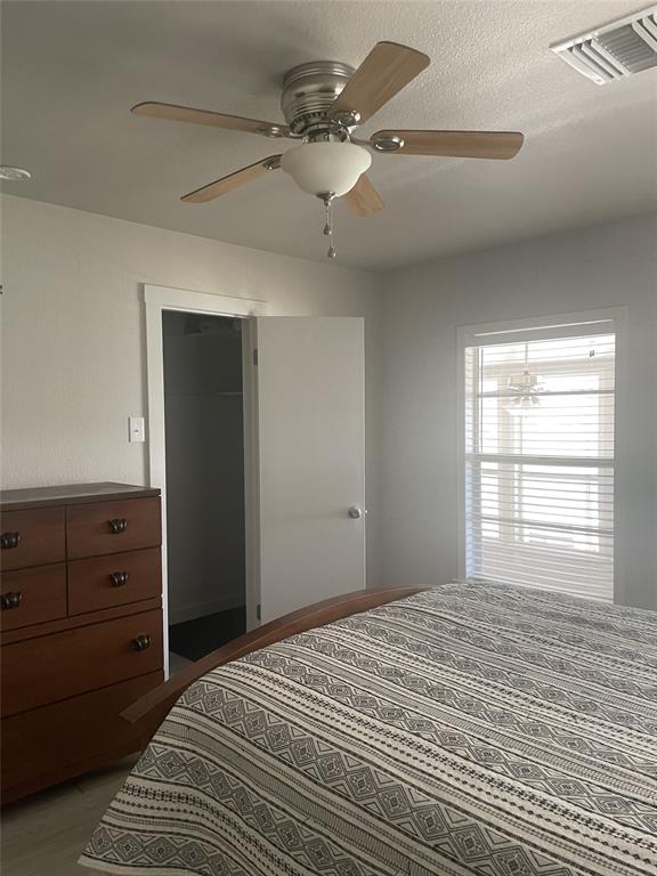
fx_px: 658
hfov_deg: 53.1
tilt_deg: +0.9
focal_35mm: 26
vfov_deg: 67.3
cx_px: 328
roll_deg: +1.5
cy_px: 438
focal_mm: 4.2
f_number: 1.6
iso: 250
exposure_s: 1/60
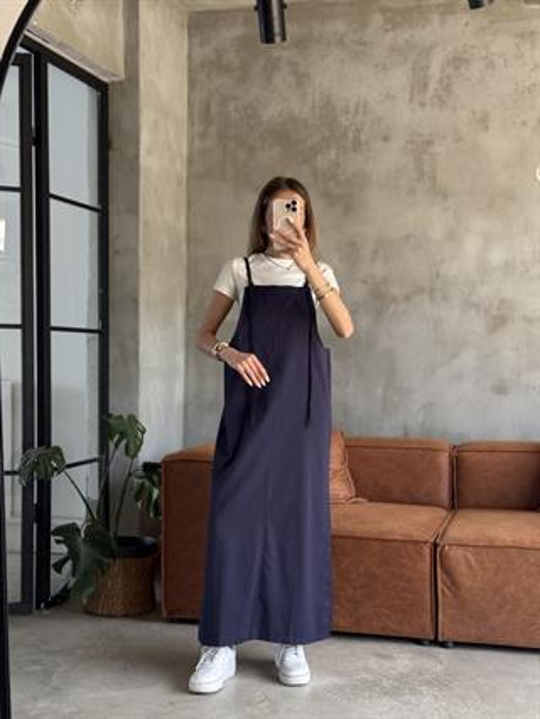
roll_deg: -0.7
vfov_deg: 39.6
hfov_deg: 30.3
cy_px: 360
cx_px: 270
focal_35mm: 48
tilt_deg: -17.3
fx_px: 997
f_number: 1.78
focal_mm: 6.76
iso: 125
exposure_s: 1/85
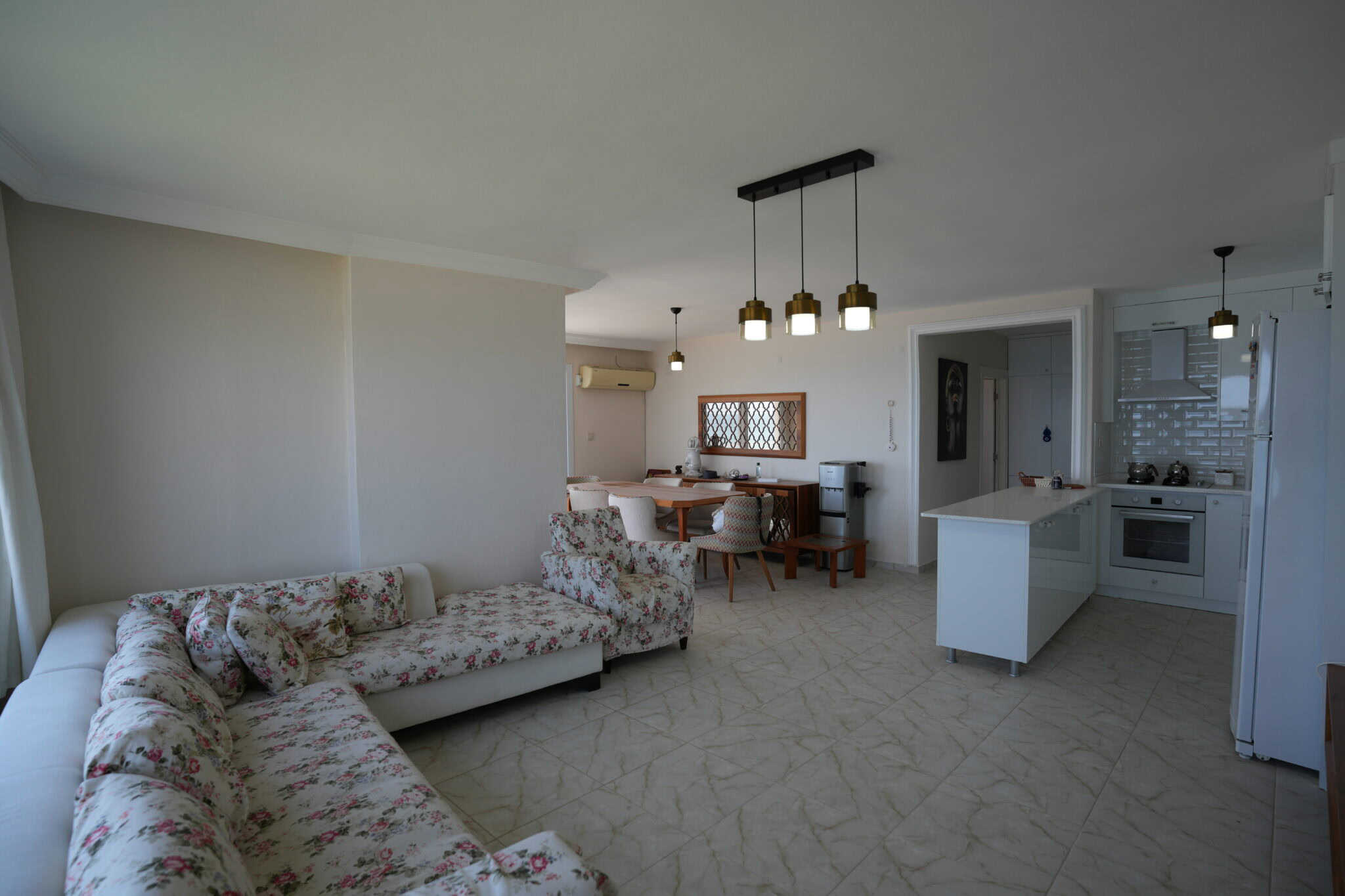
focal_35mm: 17
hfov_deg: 93.3
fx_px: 635
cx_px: 672
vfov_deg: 70.4
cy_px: 448
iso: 160
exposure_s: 1/160
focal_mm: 17
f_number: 4
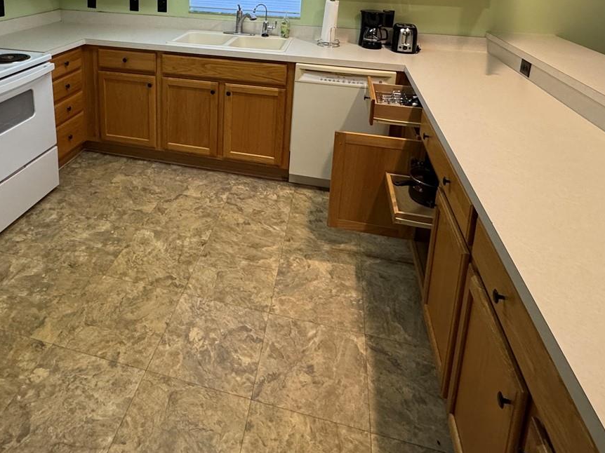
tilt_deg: -12.5
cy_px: 46
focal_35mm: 26
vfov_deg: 47.6
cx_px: 222
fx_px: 454
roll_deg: -2.1
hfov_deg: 66.2
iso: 250
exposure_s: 1/120
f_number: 2.2
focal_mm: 2.22
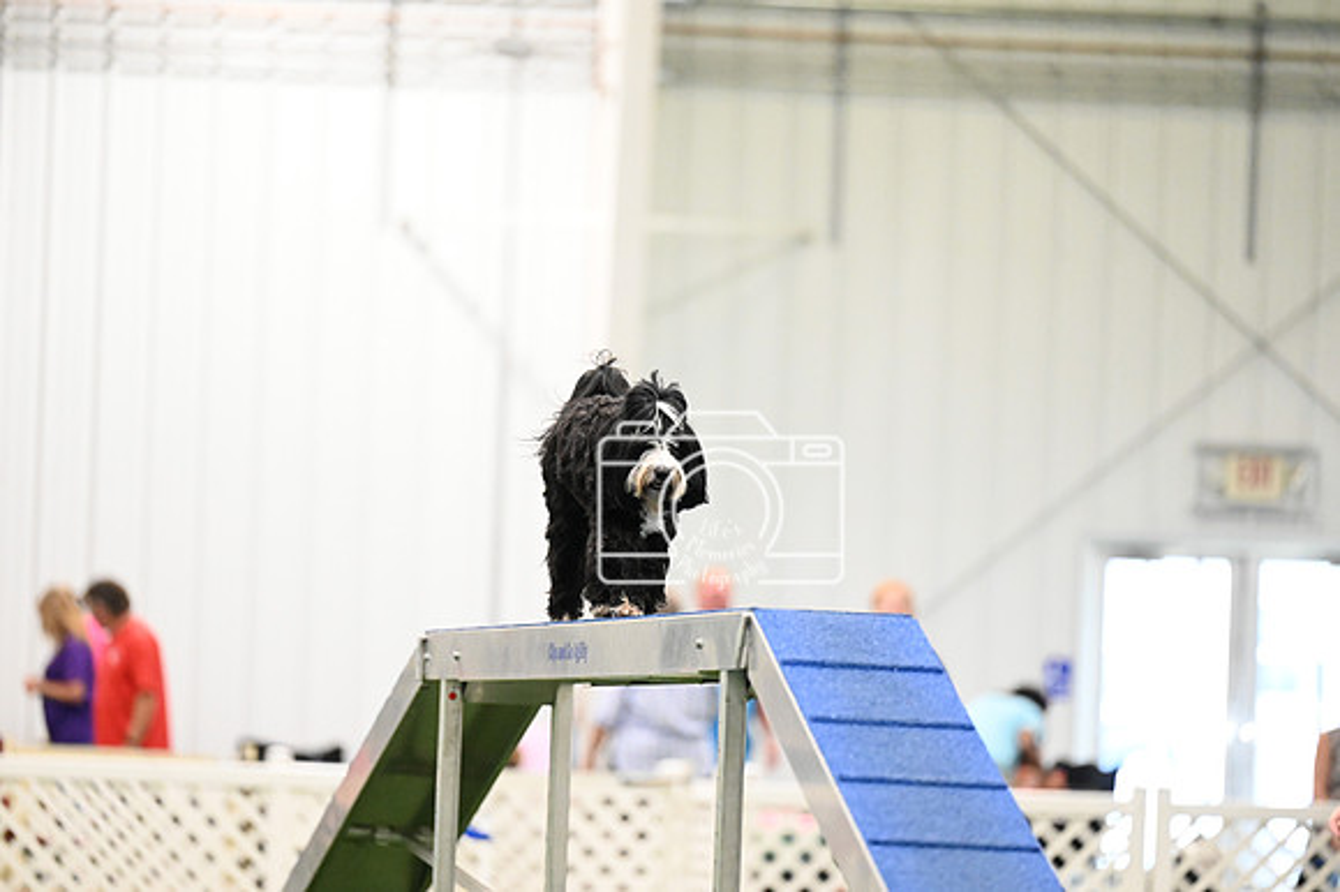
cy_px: 446
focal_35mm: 200
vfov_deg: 6.9
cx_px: 670
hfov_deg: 10.3
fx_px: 7440
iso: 10000
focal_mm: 200
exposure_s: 1/1000
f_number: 3.2
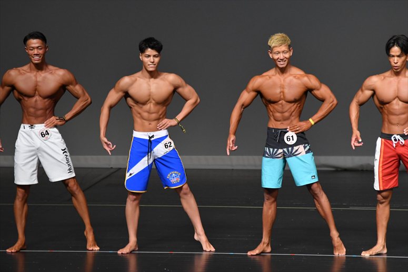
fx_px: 3568
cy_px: 136
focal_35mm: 315
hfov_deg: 6.5
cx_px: 204
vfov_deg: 4.4
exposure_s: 1/400
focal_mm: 210
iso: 2500
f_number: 5.6
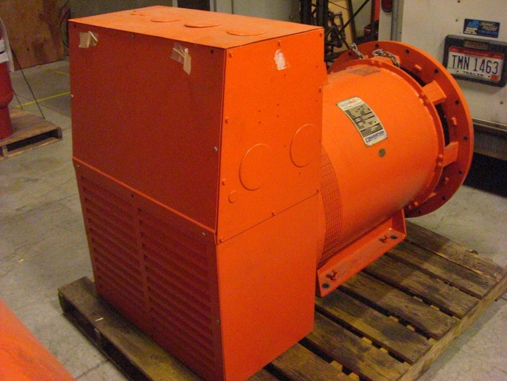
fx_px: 557
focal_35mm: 38
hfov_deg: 49.0
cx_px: 254
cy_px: 190
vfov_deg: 37.7
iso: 800
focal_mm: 6.2
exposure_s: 1/25
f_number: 2.7
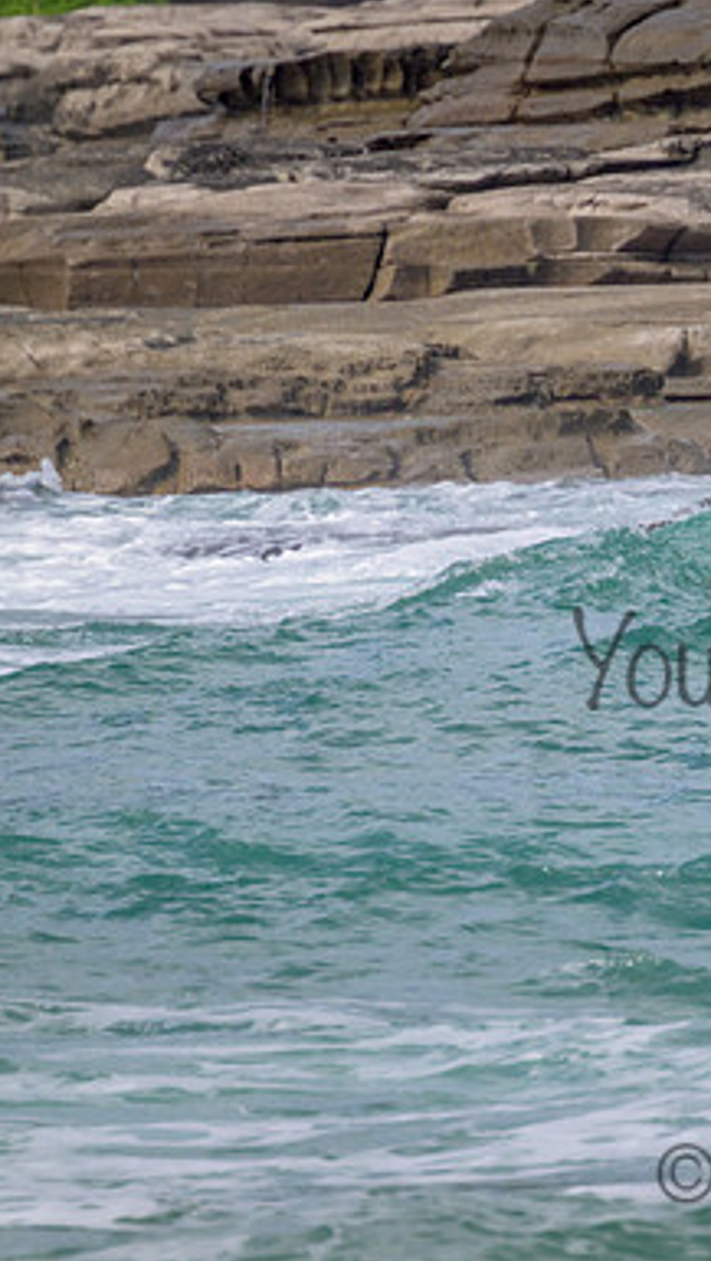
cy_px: 630
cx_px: 911
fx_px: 42266
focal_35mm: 1263
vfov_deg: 1.7
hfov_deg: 1.0
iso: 1100
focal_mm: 800
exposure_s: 1/2000
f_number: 11
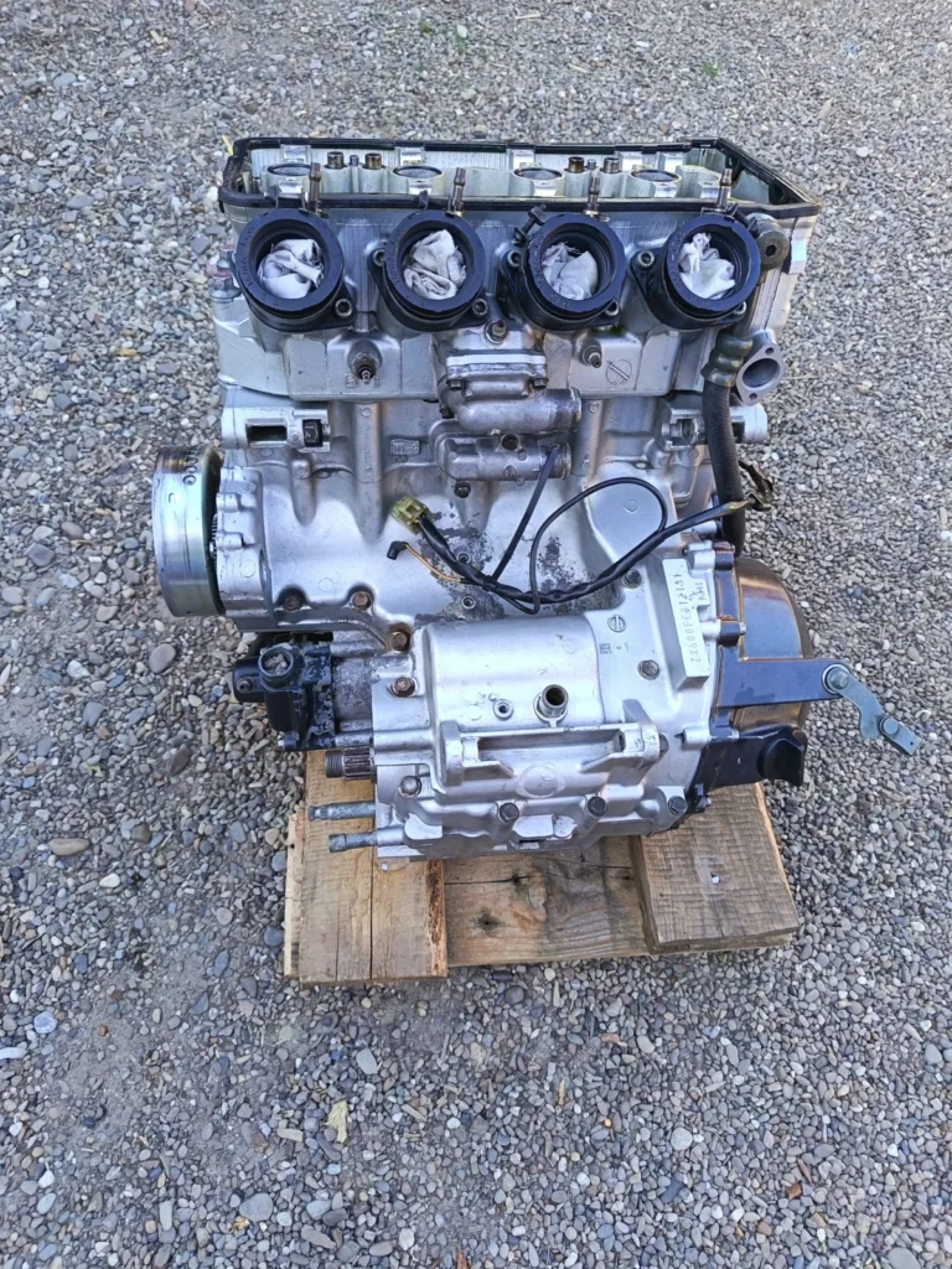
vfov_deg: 71.6
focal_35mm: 24
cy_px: 634
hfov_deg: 56.8
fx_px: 880
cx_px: 476
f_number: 1.75
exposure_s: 1/100
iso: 337
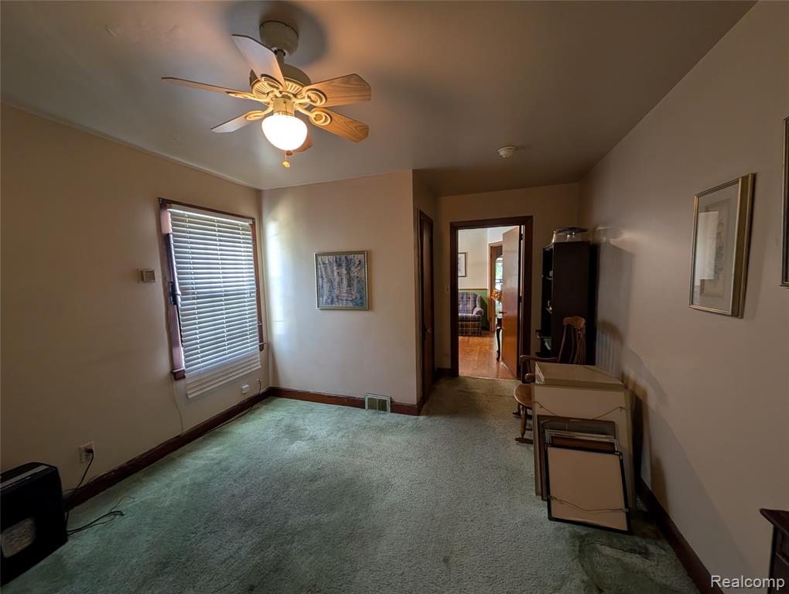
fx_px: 274
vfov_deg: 94.6
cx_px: 394
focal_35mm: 12
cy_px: 297
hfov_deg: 110.5
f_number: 1.95
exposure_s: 1/30
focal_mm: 2.23
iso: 97
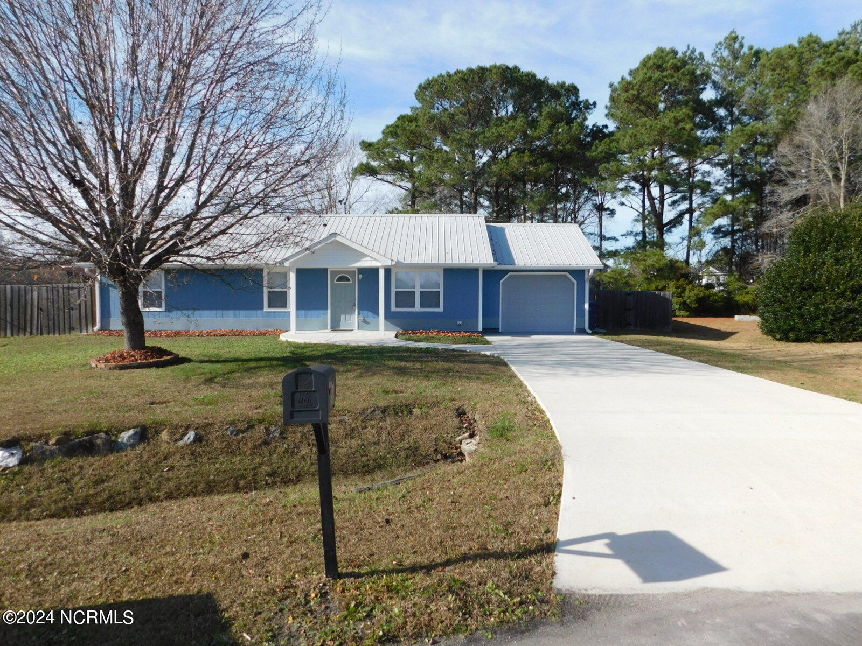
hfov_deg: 73.9
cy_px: 323
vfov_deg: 58.9
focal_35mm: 23
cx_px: 431
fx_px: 573
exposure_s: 1/1500
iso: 125
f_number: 3
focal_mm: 4
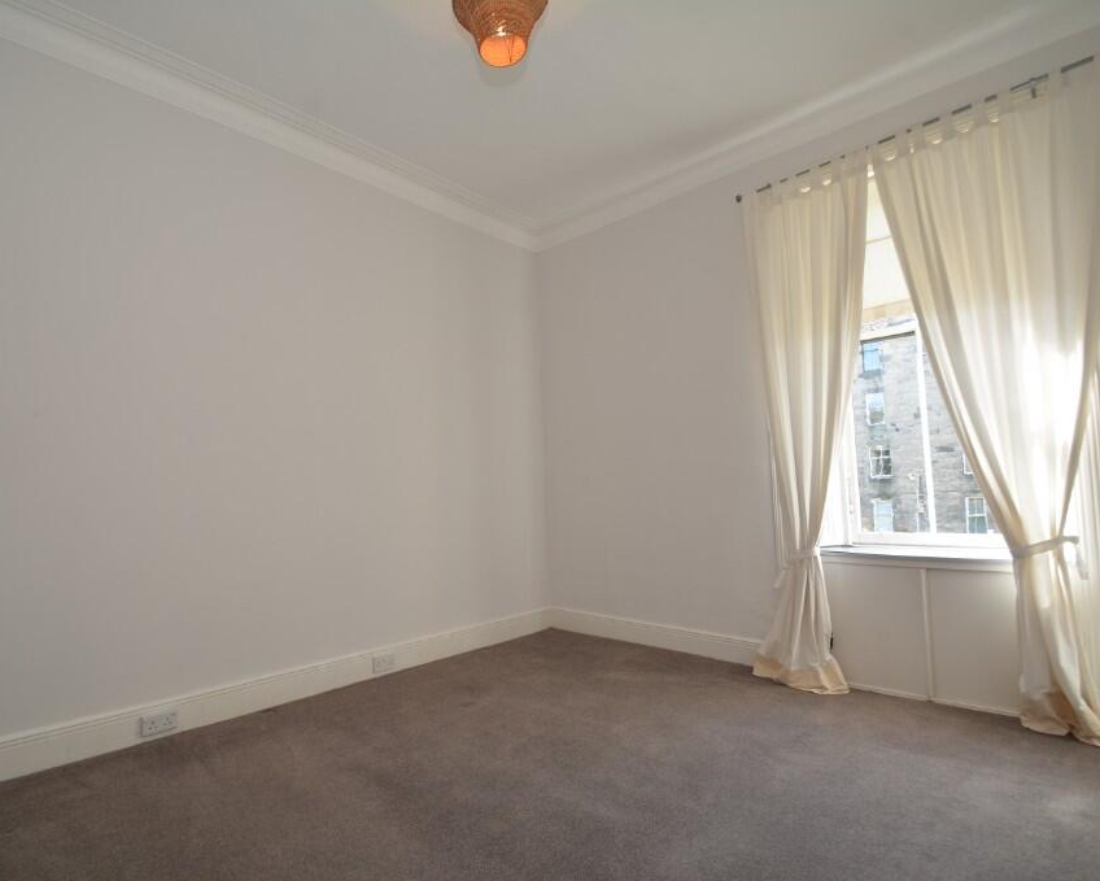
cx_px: 490
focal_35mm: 17
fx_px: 554
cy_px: 442
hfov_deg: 89.3
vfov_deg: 77.0
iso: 100
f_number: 7.1
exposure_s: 1/15
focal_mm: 10
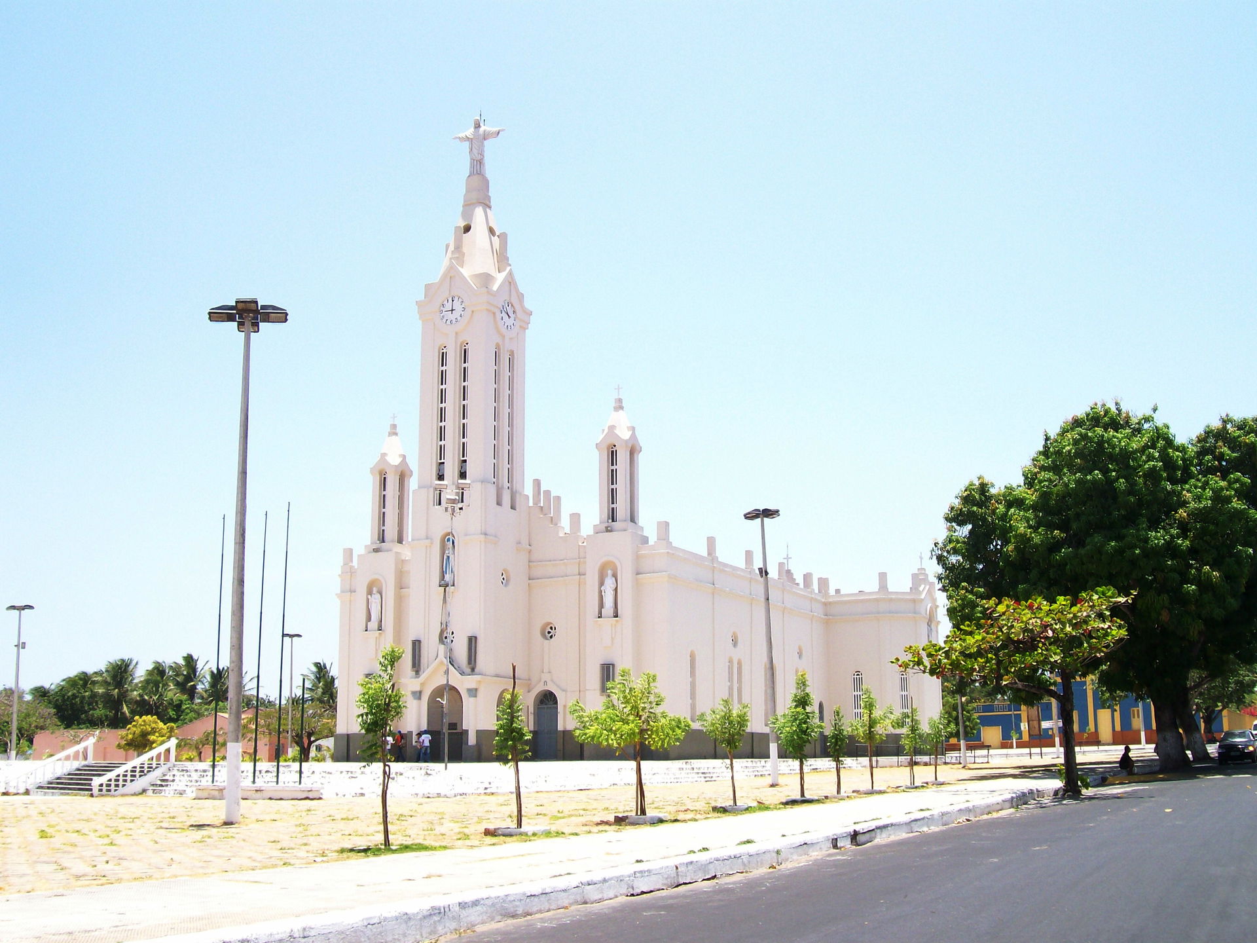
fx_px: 1307
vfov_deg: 39.7
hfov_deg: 51.4
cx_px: 628
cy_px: 472
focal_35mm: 36
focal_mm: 6
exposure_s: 1/293
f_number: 4.8
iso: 80
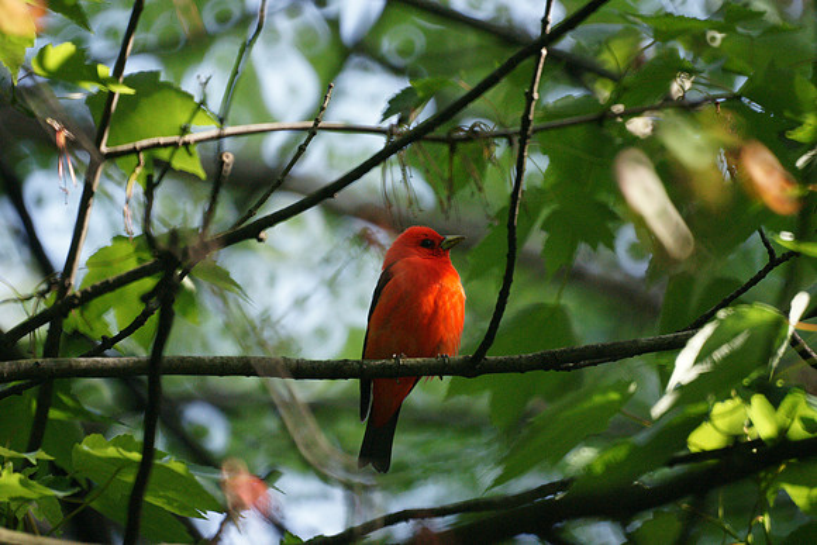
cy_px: 272
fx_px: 17024
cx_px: 408
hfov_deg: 2.7
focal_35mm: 750
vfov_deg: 1.8
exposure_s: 1/250
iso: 1600
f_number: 8
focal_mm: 500
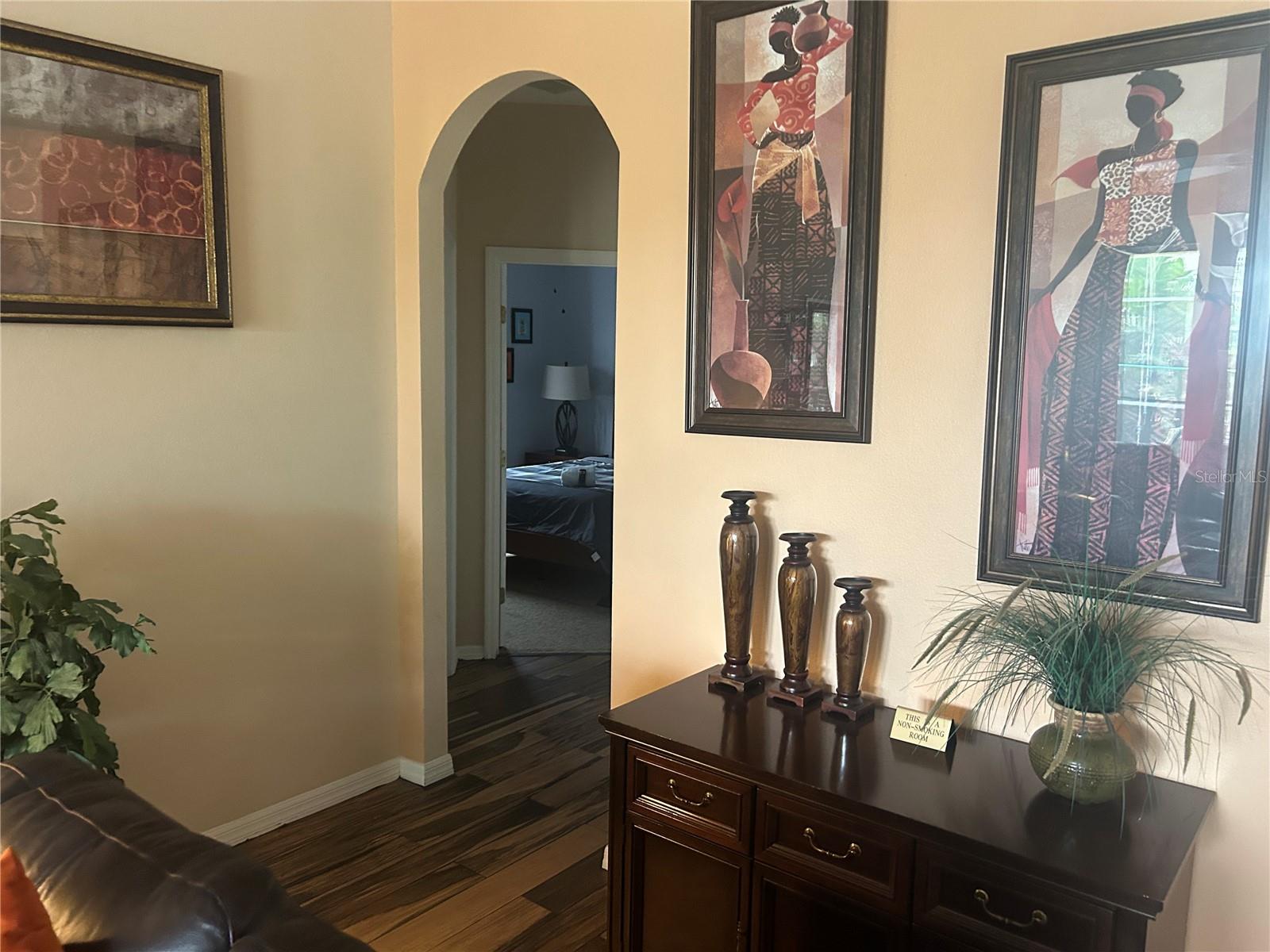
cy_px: 476
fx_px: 954
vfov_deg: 53.1
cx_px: 635
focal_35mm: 26
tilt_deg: -6.0
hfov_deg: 67.3
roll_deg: -2.8
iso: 400
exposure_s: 1/60
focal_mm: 5.7
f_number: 1.5
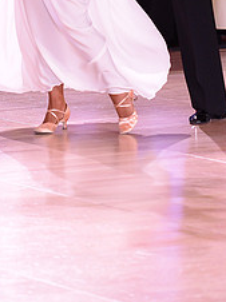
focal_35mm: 382
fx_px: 3332
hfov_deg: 3.9
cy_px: -82
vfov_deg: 5.2
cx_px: 114
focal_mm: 155
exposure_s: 1/250
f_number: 3.5
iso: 1600
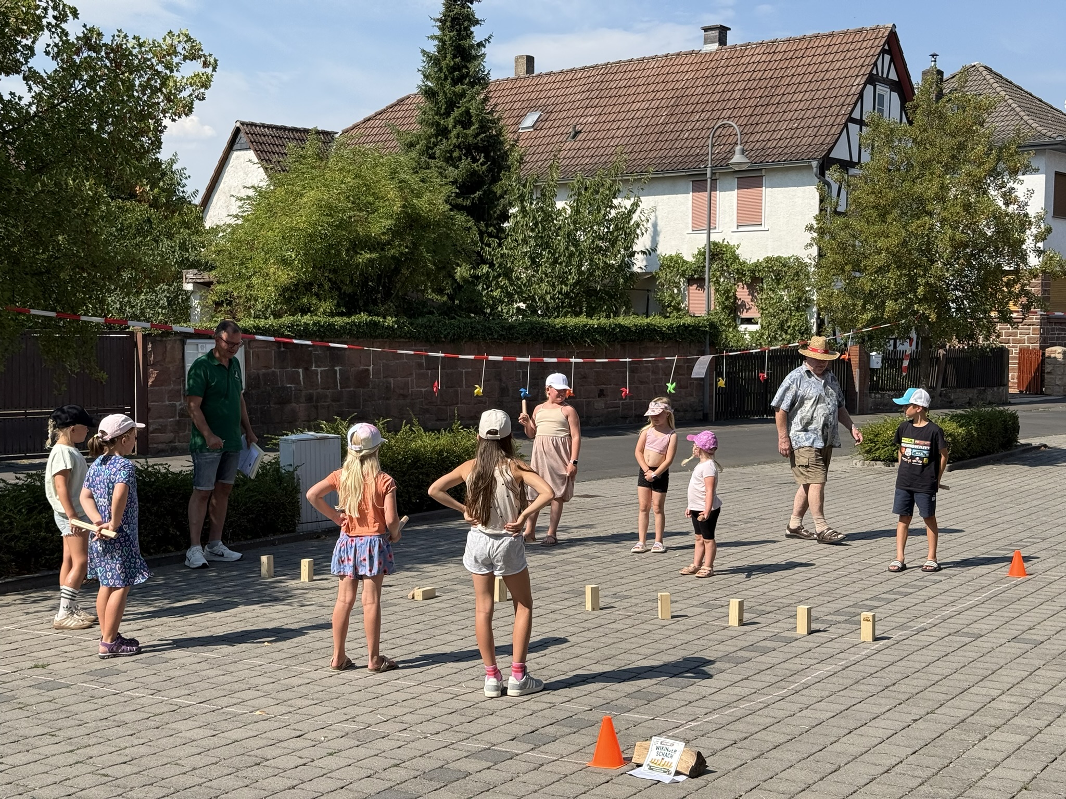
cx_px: 533
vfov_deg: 30.3
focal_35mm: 48
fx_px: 1478
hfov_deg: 39.7
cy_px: 400
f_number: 1.78
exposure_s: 1/4098
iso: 64
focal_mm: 6.76
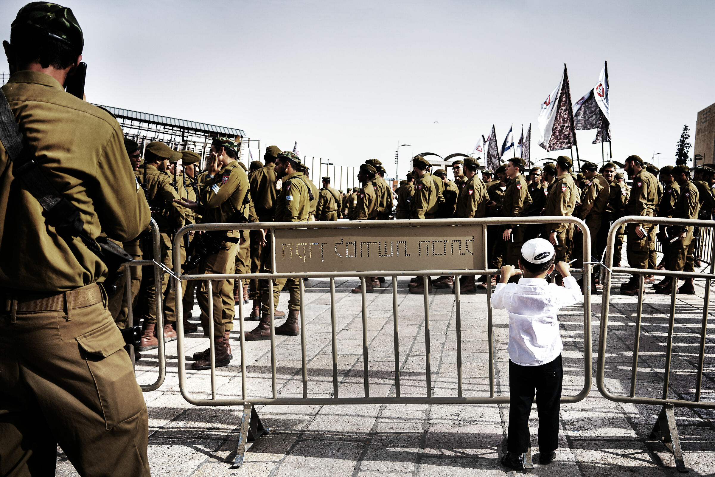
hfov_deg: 54.4
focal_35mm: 35
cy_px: 238
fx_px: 695
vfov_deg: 37.9
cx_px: 358
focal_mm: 35
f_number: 5.6
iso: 100
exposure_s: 1/1000
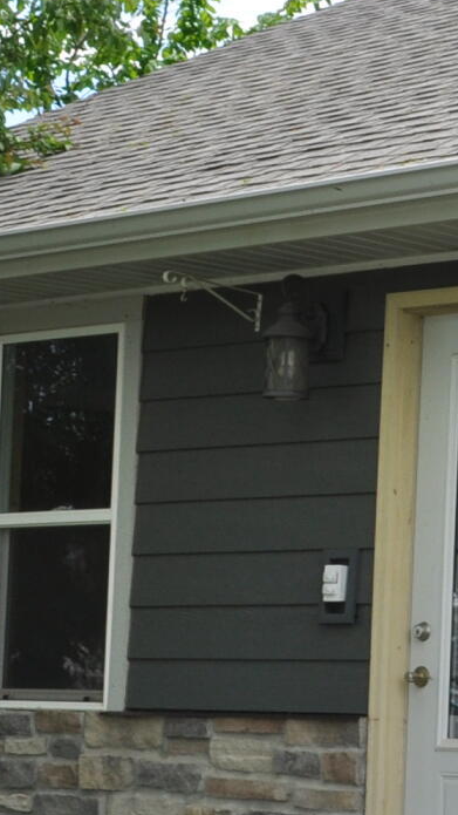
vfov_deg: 17.6
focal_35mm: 122
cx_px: 1129
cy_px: 390
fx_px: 2634
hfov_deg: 8.9
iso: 200
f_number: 10
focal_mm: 18
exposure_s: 1/200
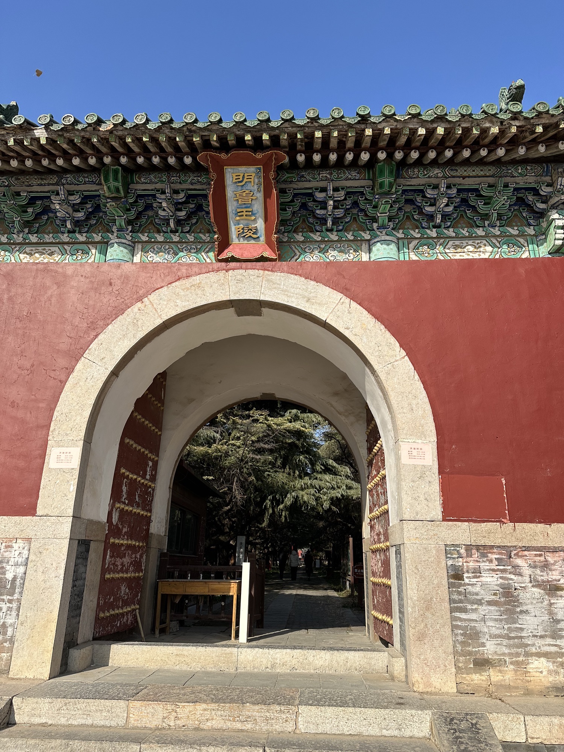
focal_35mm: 24
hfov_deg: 56.8
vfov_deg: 71.6
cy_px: 376
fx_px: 521
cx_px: 282
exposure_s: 1/4762
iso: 80
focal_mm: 6.86
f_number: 1.78
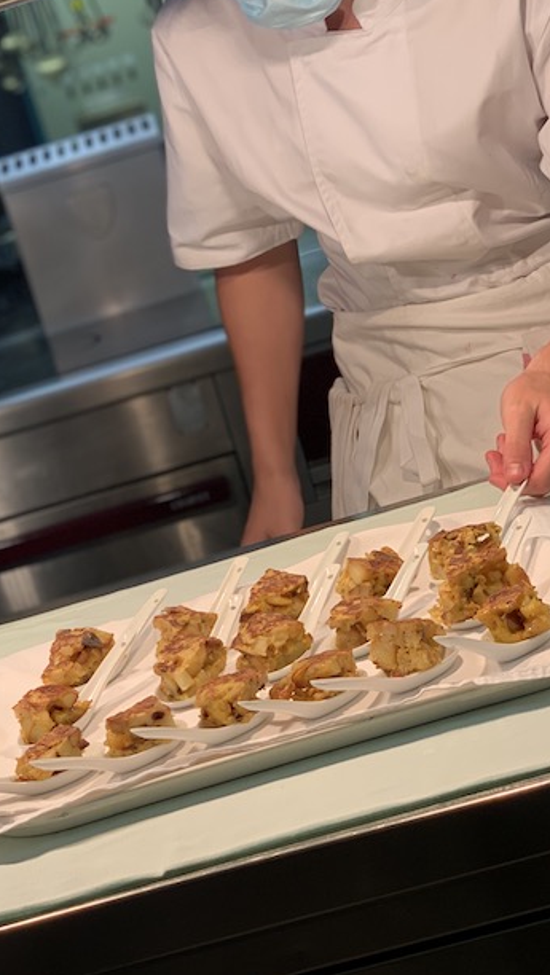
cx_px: 88
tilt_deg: -8.2
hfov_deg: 16.2
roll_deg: +17.8
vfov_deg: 28.5
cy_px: 411
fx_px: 1915
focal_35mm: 74
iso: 40
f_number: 2.4
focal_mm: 6
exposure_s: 1/100
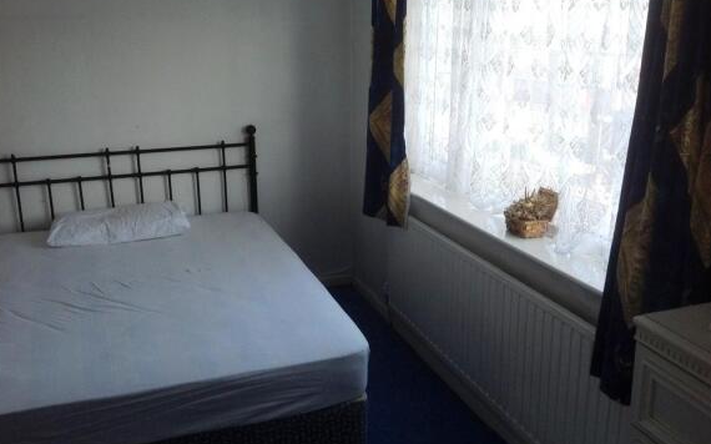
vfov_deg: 33.5
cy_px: 195
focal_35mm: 38
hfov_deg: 51.6
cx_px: 356
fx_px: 736
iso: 64
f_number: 2.4
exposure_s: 1/120
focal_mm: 4.28
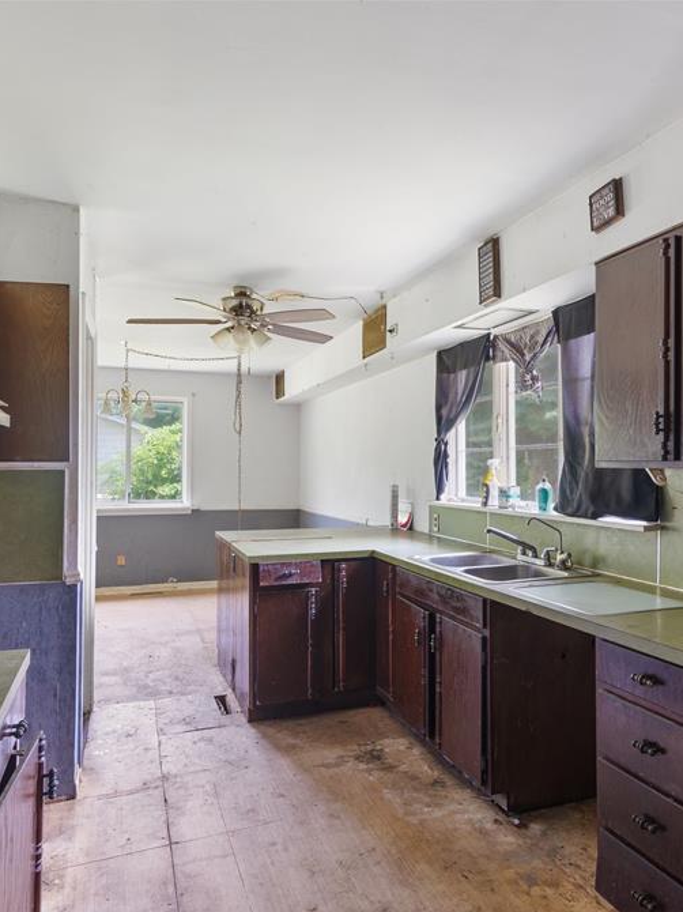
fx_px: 658
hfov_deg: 54.7
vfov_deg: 69.4
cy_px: 463
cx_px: 389
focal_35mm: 25
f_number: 8
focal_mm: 17
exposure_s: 1/15
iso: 400
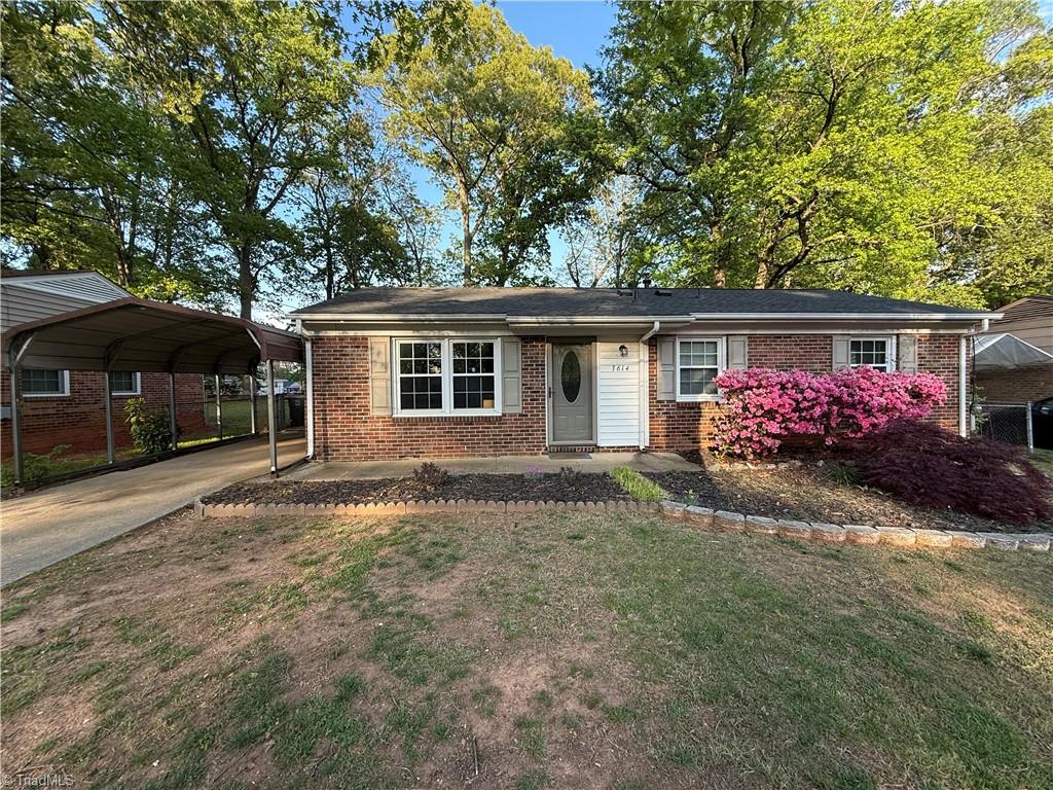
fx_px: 426
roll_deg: +0.8
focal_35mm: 14
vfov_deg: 85.7
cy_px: 395
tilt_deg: -1.4
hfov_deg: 102.1
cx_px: 526
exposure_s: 1/298
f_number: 2.2
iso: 64
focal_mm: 2.22
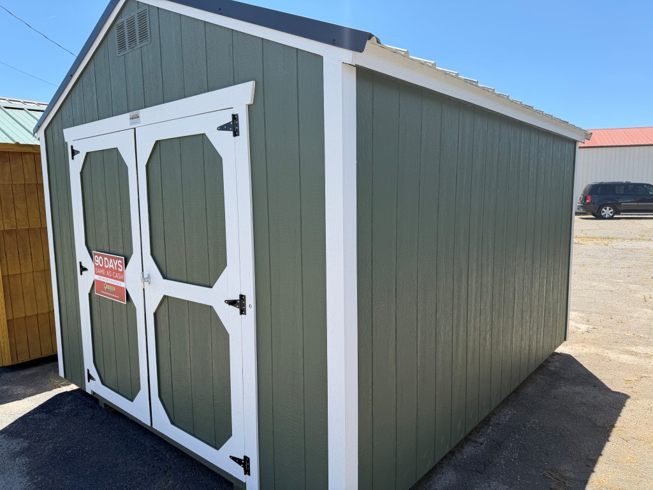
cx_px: 326
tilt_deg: -7.5
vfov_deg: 56.8
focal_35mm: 24
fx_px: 453
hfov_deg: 71.6
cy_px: 245
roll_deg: +0.9
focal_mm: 6.76
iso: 80
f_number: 1.78
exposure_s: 1/1901
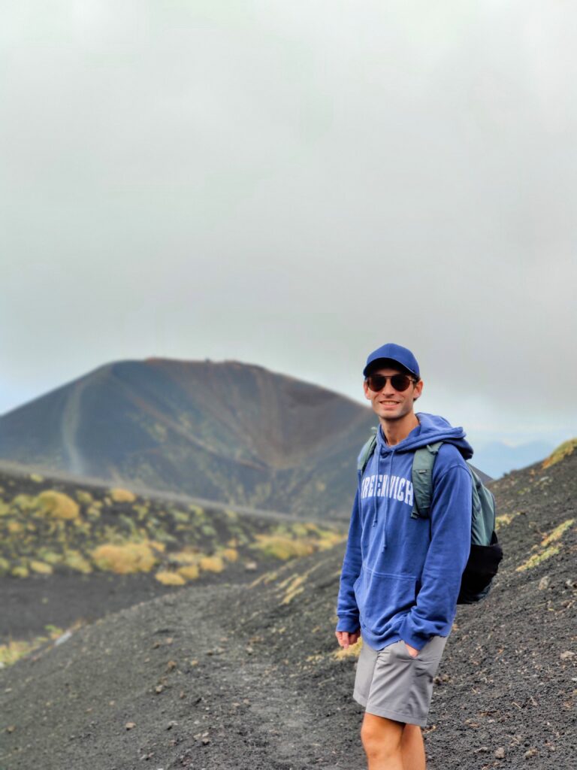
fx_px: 1645
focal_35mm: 74
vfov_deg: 26.3
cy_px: 385
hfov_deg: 19.9
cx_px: 288
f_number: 2.44
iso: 100
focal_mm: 6.95
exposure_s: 1/606
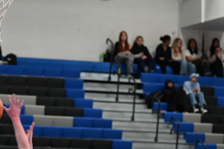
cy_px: 191
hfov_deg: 9.3
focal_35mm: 220
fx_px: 1368
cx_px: 37
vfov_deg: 6.2
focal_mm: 70
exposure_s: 1/125
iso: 500
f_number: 2.8
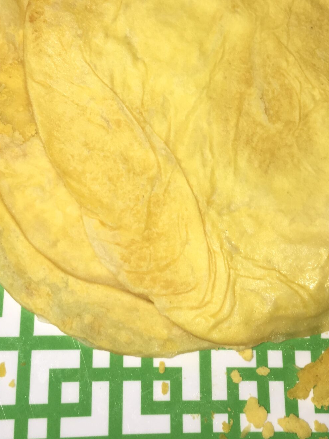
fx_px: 710
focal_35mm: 56
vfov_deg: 33.7
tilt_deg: -74.5
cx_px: 197
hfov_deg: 26.0
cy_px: 116
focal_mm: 4.15
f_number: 2.2
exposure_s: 1/74
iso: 25
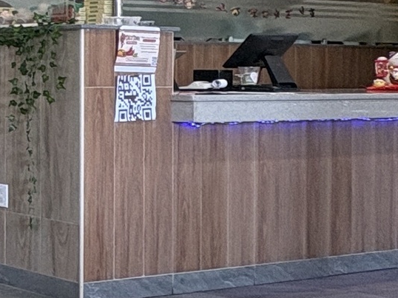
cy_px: 64
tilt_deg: +0.4
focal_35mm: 80
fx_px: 919
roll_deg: -0.3
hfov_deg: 16.1
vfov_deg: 18.3
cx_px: -483
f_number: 2.2
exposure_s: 1/60
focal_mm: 2.22
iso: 125
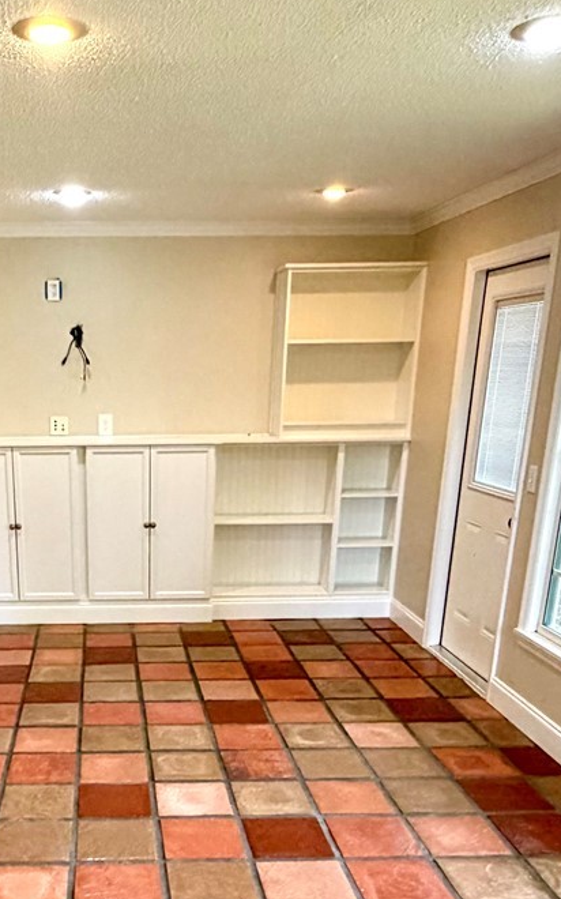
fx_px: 881
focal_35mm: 36
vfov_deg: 51.4
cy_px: 689
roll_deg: +0.7
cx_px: 117
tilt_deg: -19.8
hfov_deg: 34.3
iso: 250
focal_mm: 2.22
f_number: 2.2
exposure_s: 1/120
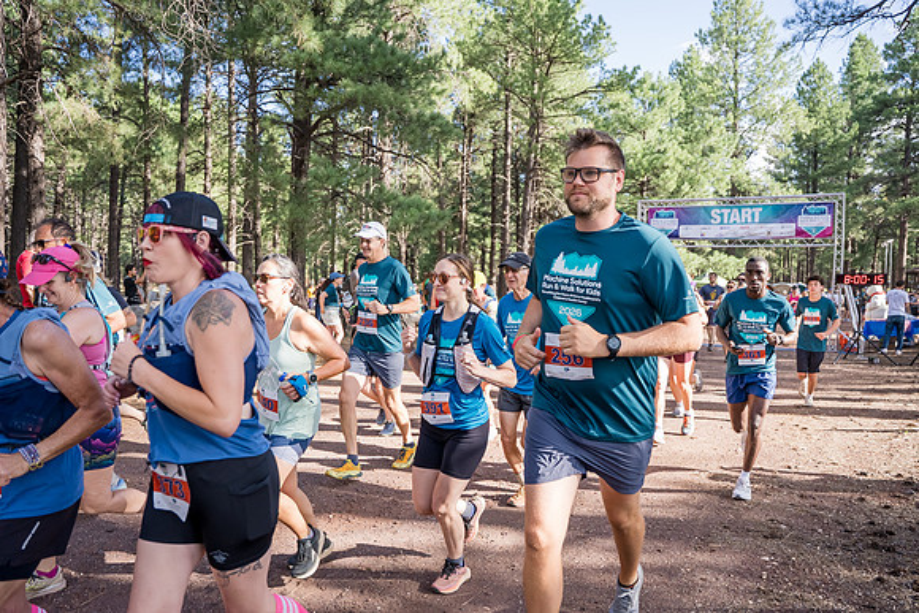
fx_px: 613
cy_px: 306
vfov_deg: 53.2
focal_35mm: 24
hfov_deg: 73.7
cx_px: 460
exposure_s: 1/1250
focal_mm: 24
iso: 500
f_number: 3.2
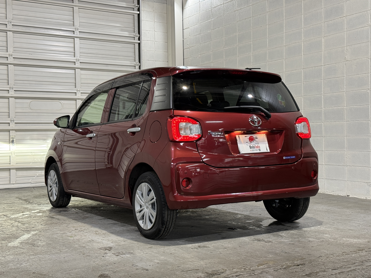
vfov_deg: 30.3
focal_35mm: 48
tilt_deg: -0.1
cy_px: 139
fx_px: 514
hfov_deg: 39.7
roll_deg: +0.6
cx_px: 186
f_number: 1.78
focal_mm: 6.76
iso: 125
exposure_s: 1/60
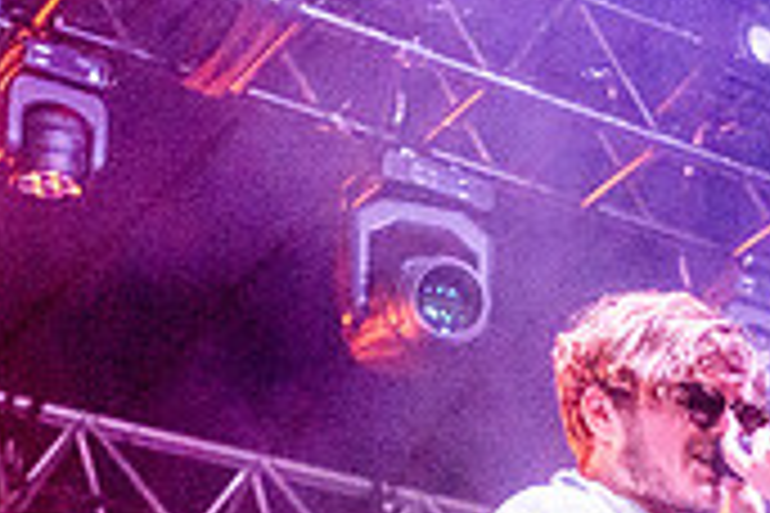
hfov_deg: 16.2
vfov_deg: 11.0
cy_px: 481
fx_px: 2652
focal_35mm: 124
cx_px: 736
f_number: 2.8
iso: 4000
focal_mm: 32
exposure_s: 1/200
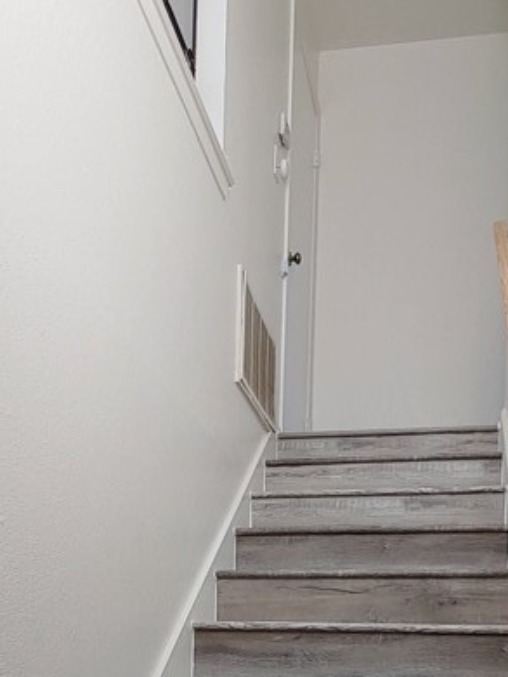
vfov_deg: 38.3
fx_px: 821
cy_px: 717
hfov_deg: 34.4
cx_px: 274
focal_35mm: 42
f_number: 1.9
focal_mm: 2.18
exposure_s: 1/120
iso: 50
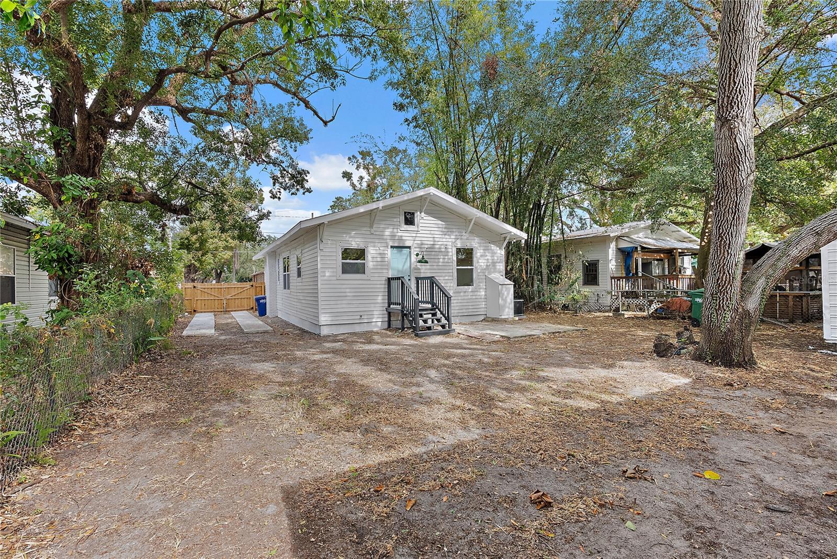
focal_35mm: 16
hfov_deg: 95.0
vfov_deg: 72.1
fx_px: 384
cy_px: 280
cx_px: 418
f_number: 9
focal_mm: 16.5
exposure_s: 1/125
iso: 1600
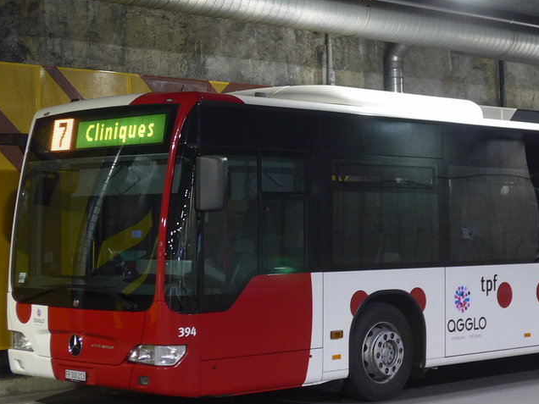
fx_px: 1292
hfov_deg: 23.4
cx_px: 364
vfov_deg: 17.7
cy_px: 120
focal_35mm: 83
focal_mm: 9
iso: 400
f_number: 2.8
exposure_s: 1/13
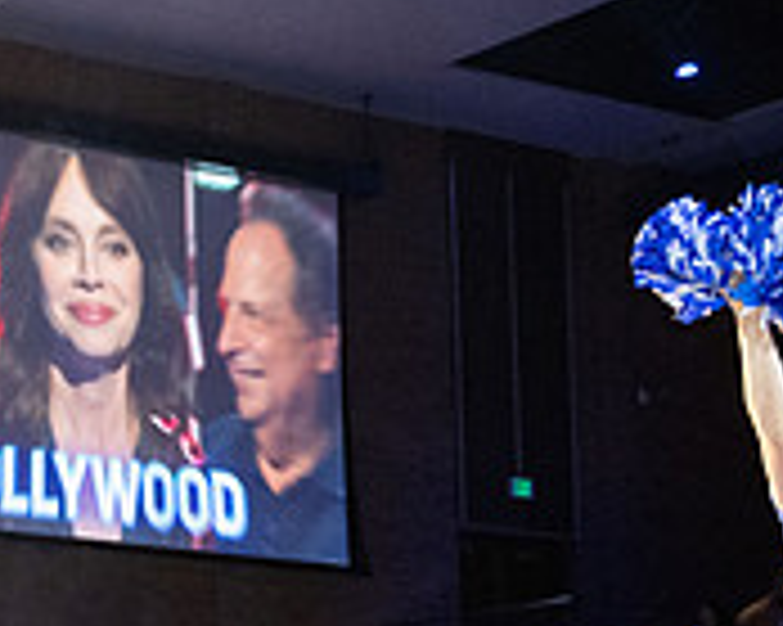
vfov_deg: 11.8
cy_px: 703
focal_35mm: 128
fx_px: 2965
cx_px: -229
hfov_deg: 14.4
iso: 6400
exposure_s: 1/400
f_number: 4
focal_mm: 41
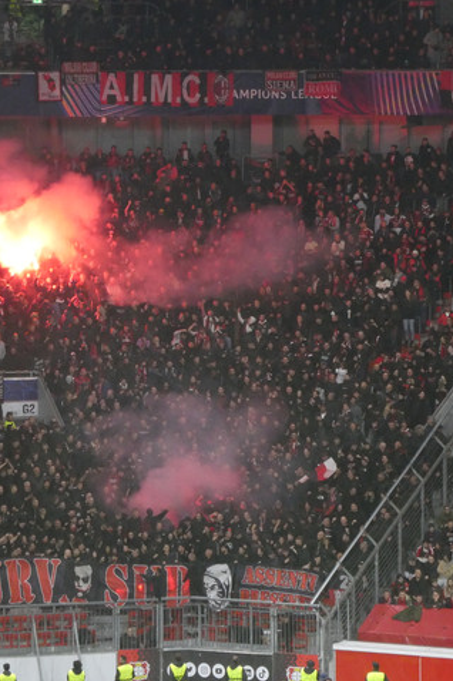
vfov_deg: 9.2
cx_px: 124
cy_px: 340
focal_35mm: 223
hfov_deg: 6.1
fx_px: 4215
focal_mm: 28.7
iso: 640
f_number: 5.5
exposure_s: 1/80
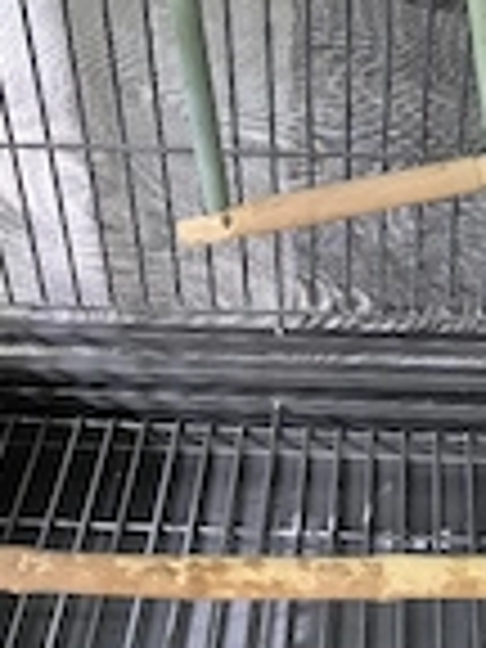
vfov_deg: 30.2
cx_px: 378
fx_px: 1198
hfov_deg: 22.7
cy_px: 356
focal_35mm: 64
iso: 1000
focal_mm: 5.4
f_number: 1.8
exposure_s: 1/100
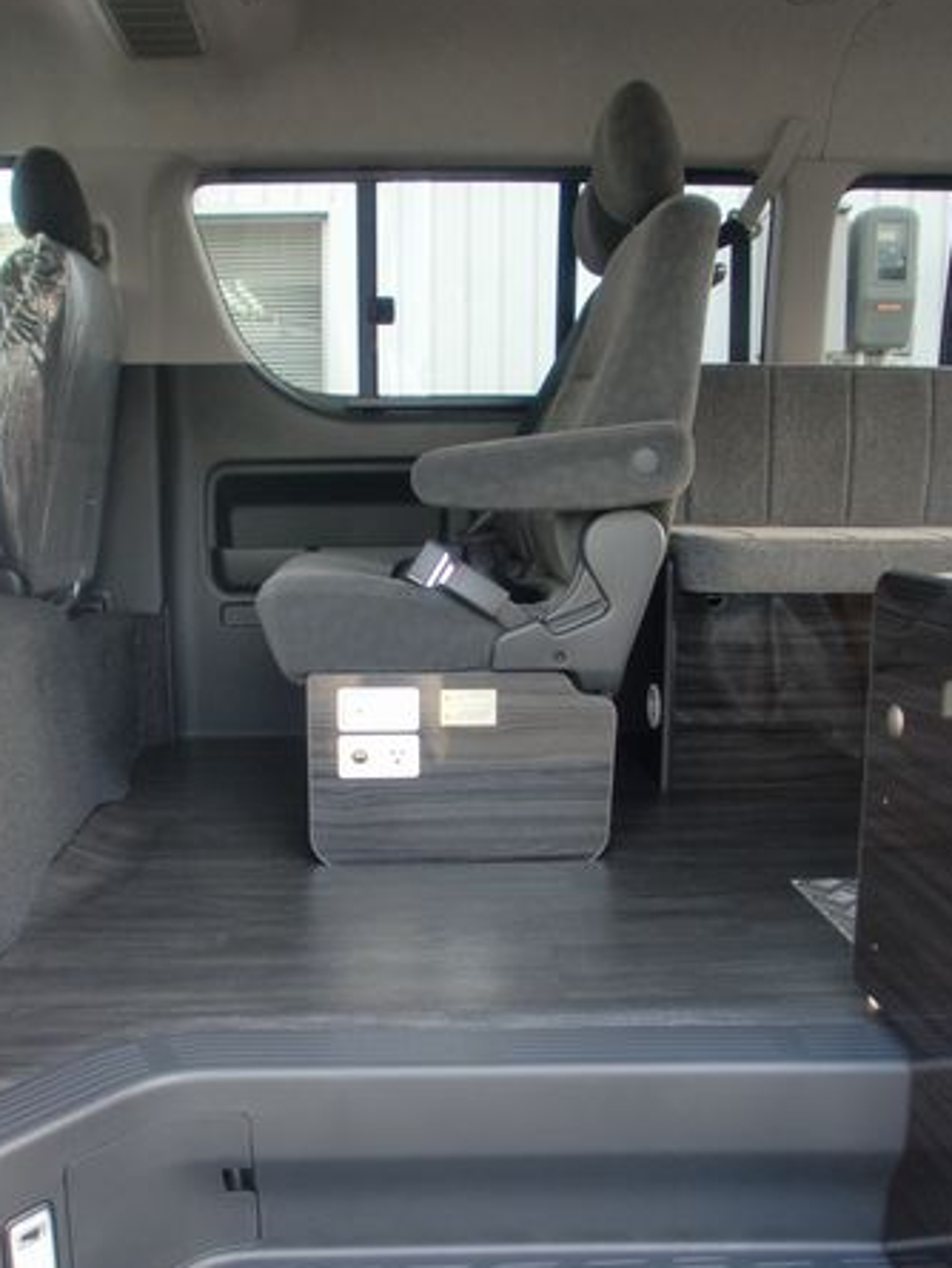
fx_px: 1209
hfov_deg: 42.9
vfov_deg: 55.3
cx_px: 436
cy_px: 685
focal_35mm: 33
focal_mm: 4.65
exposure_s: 1/60
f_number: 2.6
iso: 80
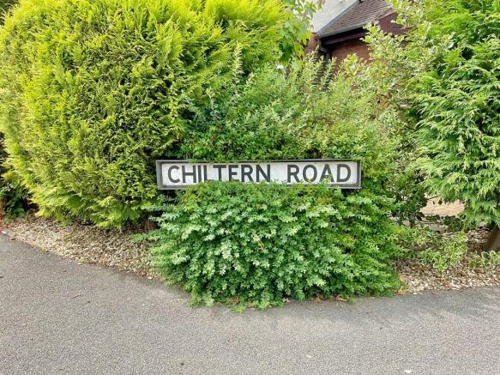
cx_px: 250
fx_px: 419
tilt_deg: -12.1
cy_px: 188
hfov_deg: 61.7
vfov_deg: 48.2
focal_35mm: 29
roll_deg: +0.8
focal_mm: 3
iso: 16
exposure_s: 1/355
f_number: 1.8
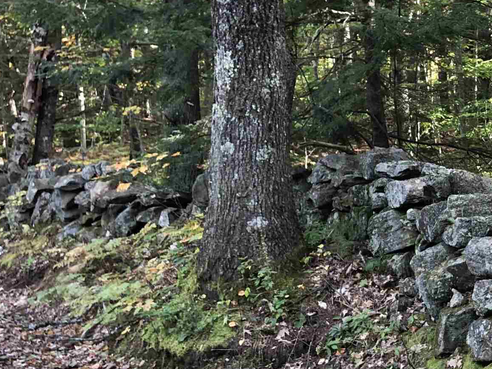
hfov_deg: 24.2
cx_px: 570
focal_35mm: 74
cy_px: 199
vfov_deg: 19.9
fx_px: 1052
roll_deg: +4.1
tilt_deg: -3.5
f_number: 1.8
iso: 25
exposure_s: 1/30
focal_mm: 4
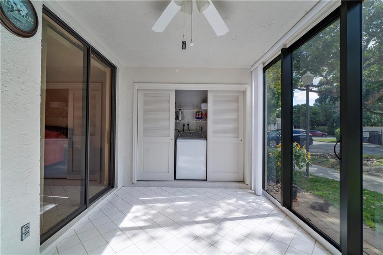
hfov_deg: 100.4
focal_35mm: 15
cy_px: 128
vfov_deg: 77.3
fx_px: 160
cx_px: 192
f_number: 11
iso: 100
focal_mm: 10
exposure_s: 1/25
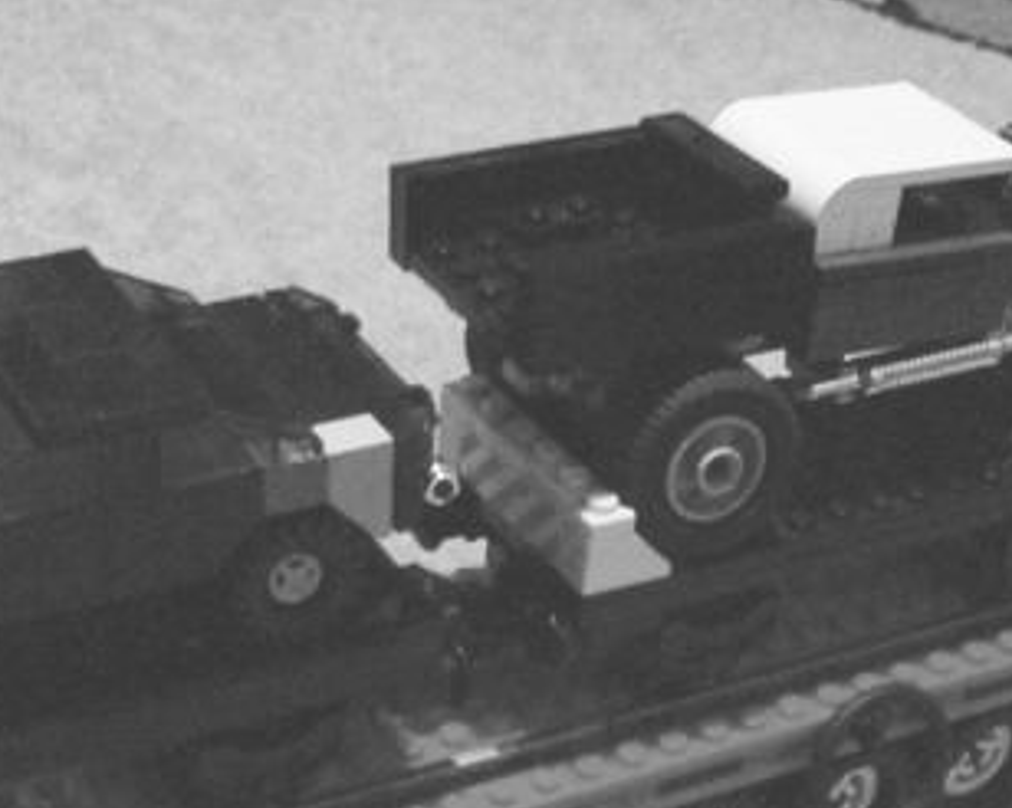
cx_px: 371
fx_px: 2185
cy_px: 778
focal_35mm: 73
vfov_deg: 20.4
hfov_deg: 26.0
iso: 200
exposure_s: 1/4
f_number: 2.7
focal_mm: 6
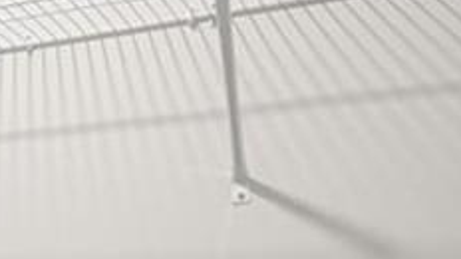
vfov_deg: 15.5
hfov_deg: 23.4
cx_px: -215
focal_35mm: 74
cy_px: 332
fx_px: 904
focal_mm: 16
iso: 400
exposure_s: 1/10
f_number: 9
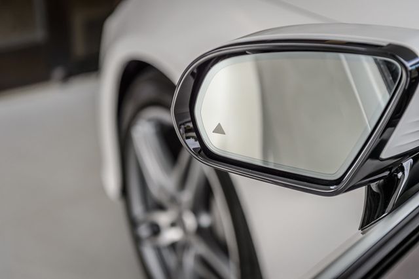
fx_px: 814
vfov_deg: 19.4
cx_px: 210
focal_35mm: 70
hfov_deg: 28.9
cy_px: 140
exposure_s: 1/2000
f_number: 4
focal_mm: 70
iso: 400
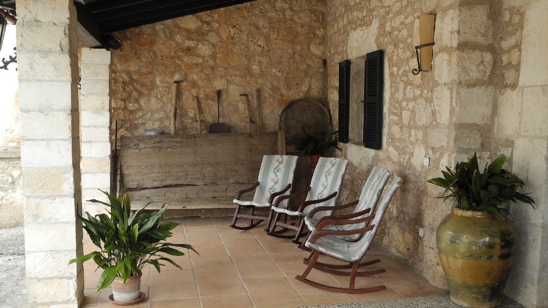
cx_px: 270
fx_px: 567
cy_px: 181
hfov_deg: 51.6
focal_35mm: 39
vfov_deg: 30.4
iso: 100
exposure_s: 1/177
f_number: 3.2
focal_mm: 7.4
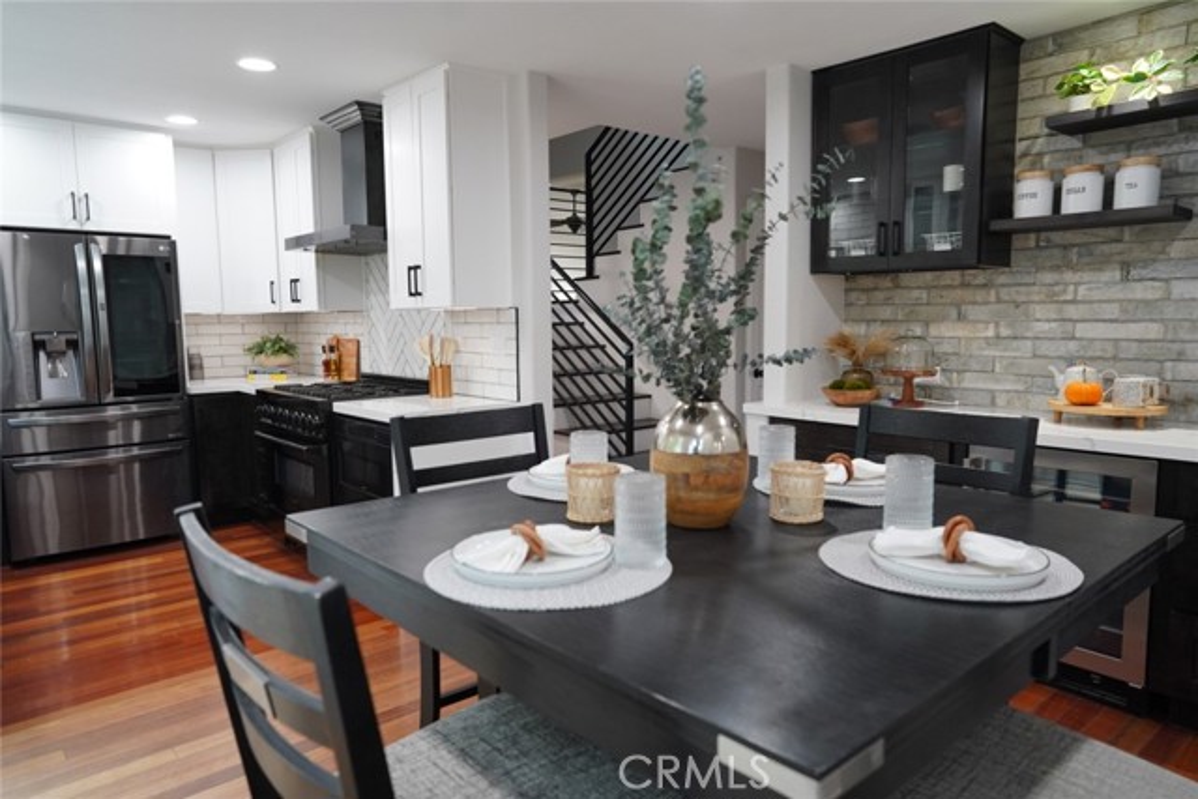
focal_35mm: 24
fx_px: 799
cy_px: 400
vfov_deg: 53.2
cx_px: 599
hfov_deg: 73.7
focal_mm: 24
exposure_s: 1/160
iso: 1600
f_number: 4
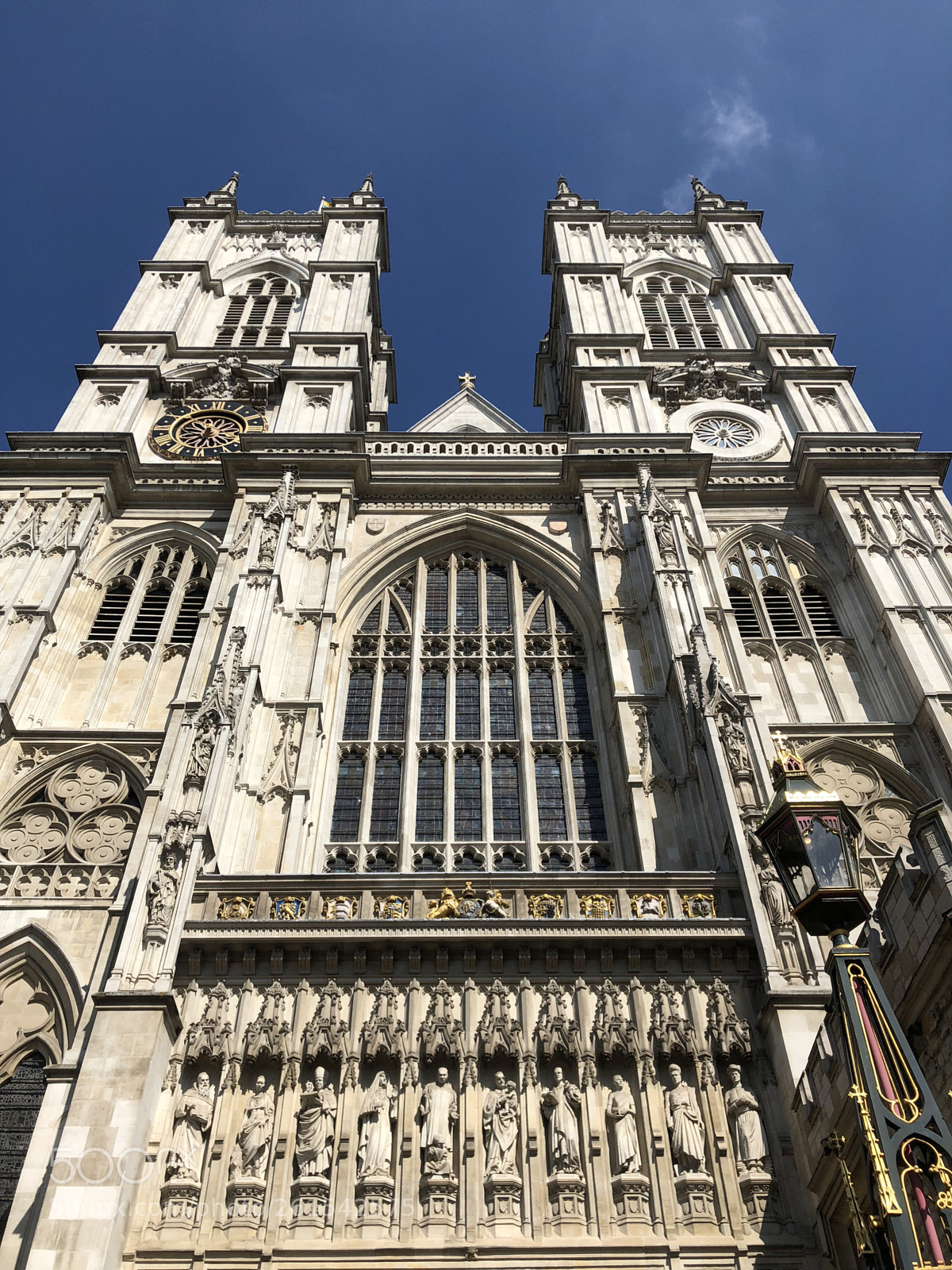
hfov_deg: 49.7
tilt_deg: +49.3
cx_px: 476
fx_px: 1027
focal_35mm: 28
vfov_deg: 63.4
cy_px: 635
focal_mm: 4
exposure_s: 1/3003
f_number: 1.8
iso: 25
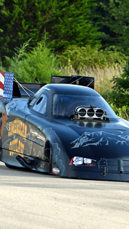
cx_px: 28
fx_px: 2879
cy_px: 114
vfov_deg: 4.6
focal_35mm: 474
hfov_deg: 2.6
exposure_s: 1/1000
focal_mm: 200
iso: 160
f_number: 5.6
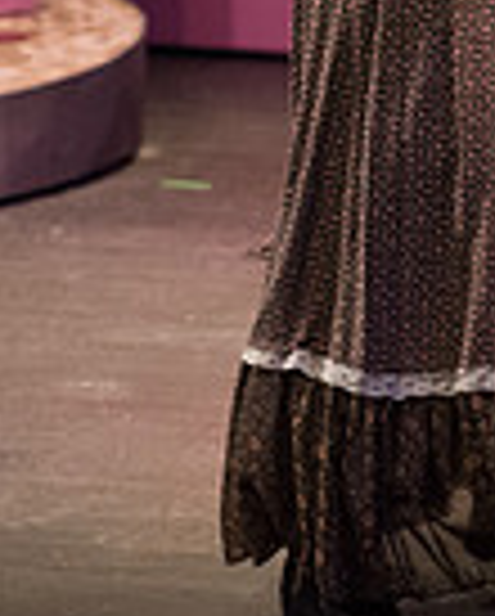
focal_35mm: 1188
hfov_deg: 1.3
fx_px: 21707
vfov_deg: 1.6
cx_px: 1012
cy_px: -110
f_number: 4
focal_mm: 300
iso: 3200
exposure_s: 1/400
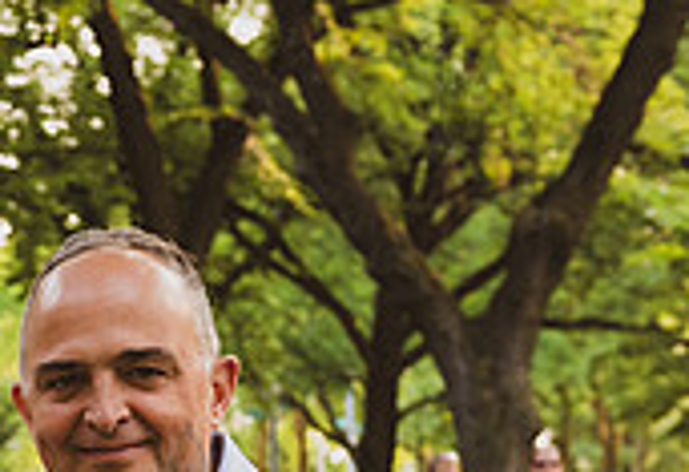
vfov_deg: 10.0
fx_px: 2624
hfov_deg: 13.8
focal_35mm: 136
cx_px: -418
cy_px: 665
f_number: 3.5
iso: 500
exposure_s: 1/250
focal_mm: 38
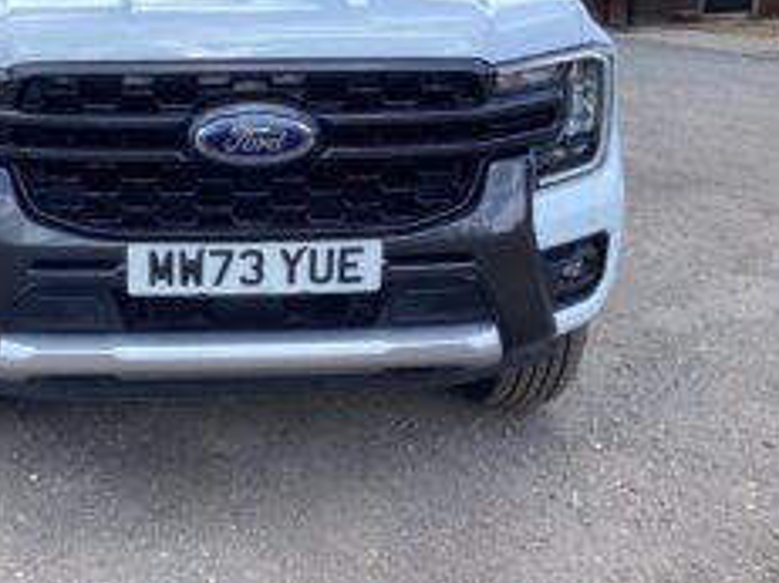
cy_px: 160
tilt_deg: -15.7
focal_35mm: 47
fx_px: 1057
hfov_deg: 39.4
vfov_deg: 30.4
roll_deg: -0.5
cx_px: 199
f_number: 2.4
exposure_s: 1/662
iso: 25
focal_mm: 3.3
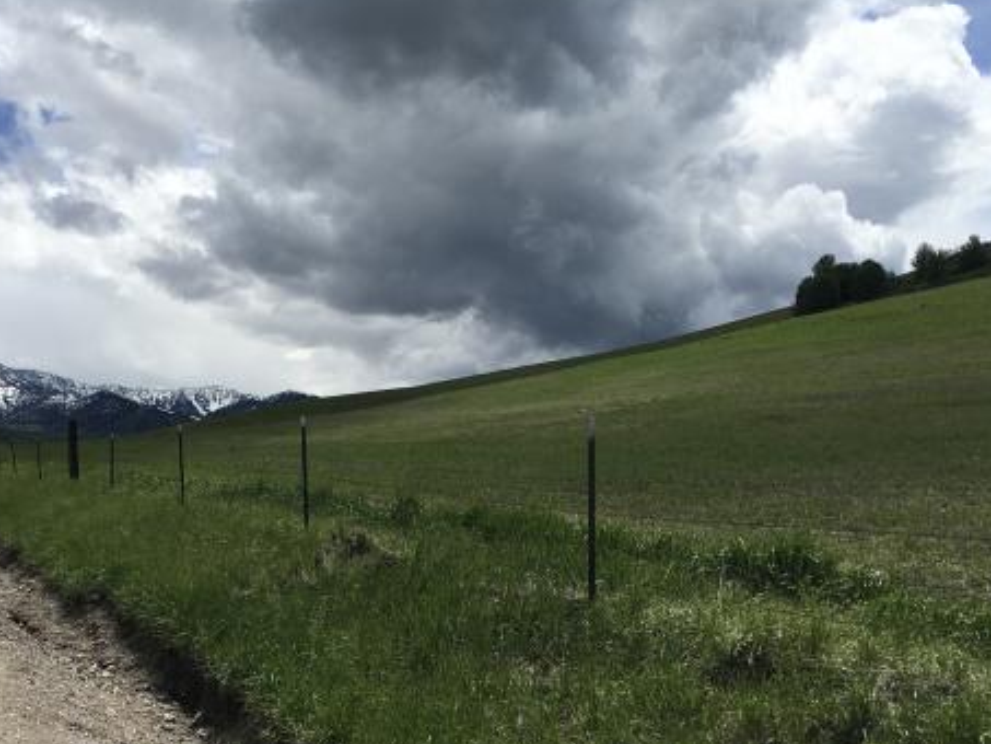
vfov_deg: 35.1
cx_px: 420
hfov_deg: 45.6
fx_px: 1174
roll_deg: -1.4
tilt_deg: +4.5
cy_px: 427
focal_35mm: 41
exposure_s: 1/2959
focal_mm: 4.15
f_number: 2.2
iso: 25
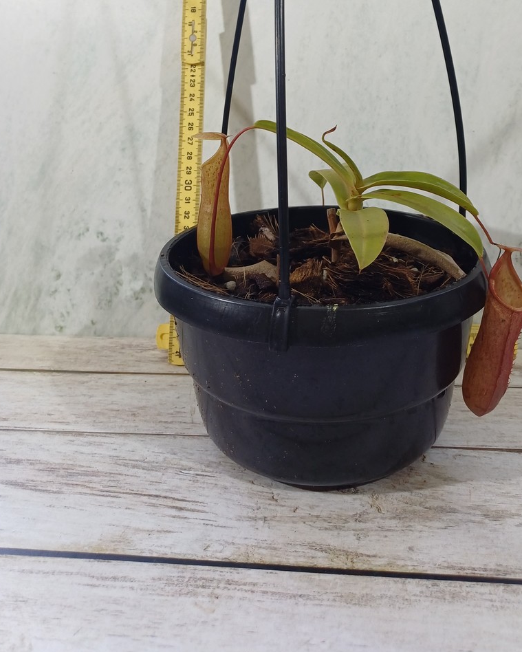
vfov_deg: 50.1
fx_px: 676
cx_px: 329
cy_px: 192
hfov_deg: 41.9
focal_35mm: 35
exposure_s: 1/50
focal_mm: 4.65
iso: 64
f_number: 1.8
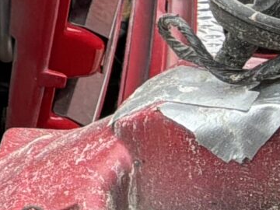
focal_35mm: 199
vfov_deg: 7.2
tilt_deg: -12.5
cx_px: -598
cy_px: -208
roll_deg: +0.2
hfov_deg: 8.2
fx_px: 1610
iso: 20
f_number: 1.8
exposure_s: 1/243
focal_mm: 3
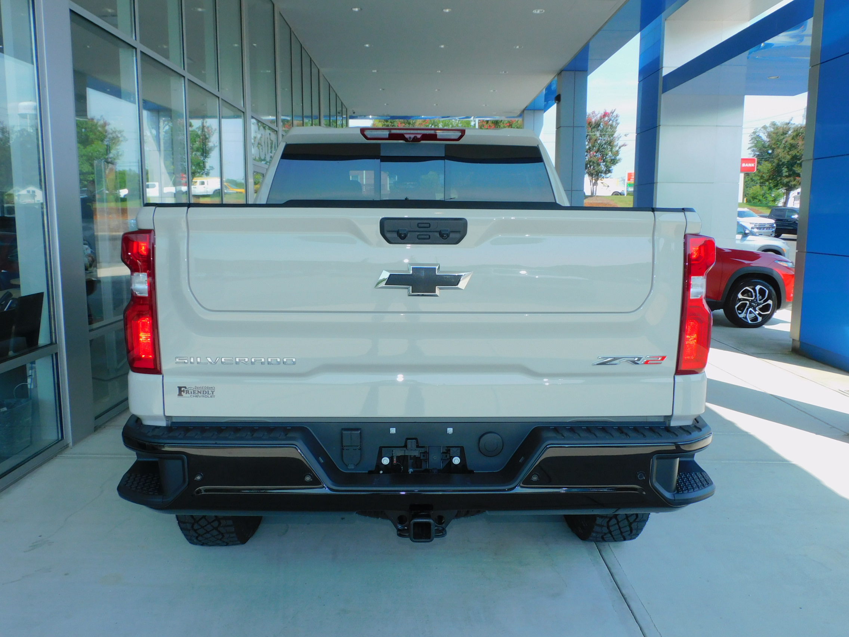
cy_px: 318
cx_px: 424
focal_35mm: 30
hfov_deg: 60.0
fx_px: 736
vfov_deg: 46.8
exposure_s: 1/640
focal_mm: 5.4
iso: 125
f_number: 3.5
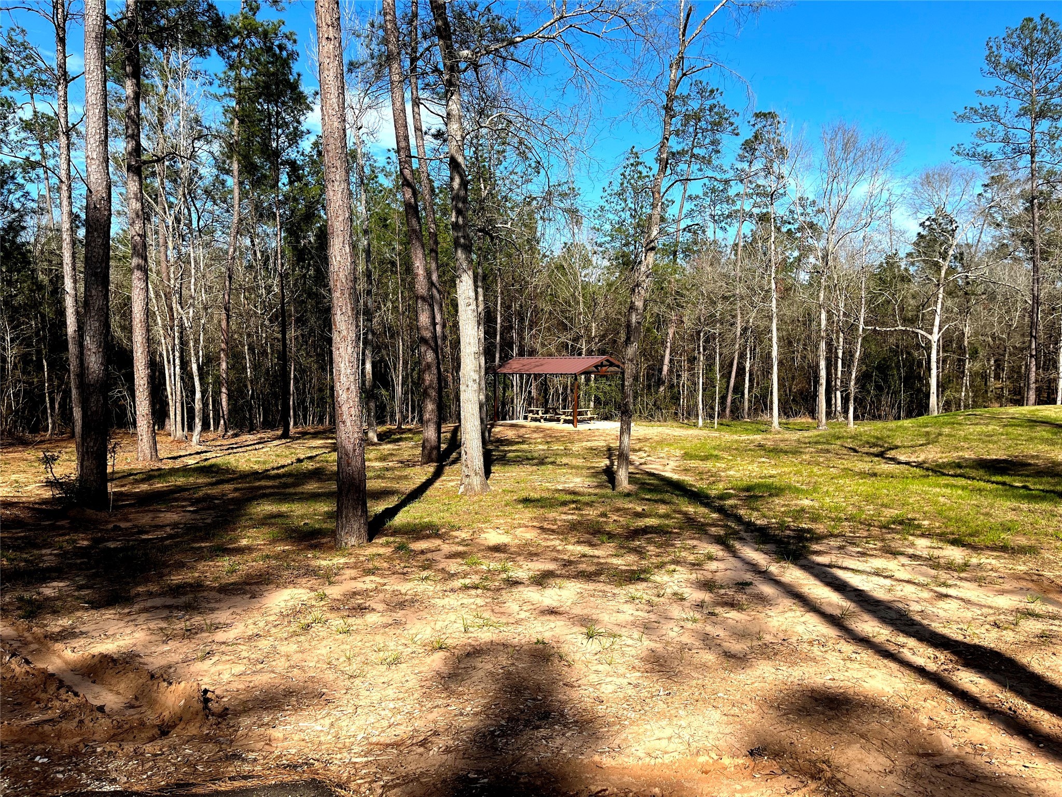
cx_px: 531
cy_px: 398
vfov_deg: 53.1
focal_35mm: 26
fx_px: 798
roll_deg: +0.3
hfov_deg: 67.3
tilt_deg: -3.0
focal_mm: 5.1
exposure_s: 1/2899
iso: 50
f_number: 1.6
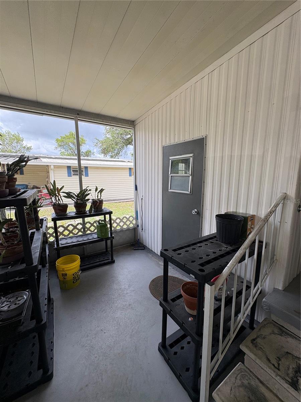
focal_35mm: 14
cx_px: 150
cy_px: 201
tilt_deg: -7.7
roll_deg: +0.4
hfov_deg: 85.7
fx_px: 162
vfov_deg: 102.1
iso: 50
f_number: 2.2
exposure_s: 1/357
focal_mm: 2.22
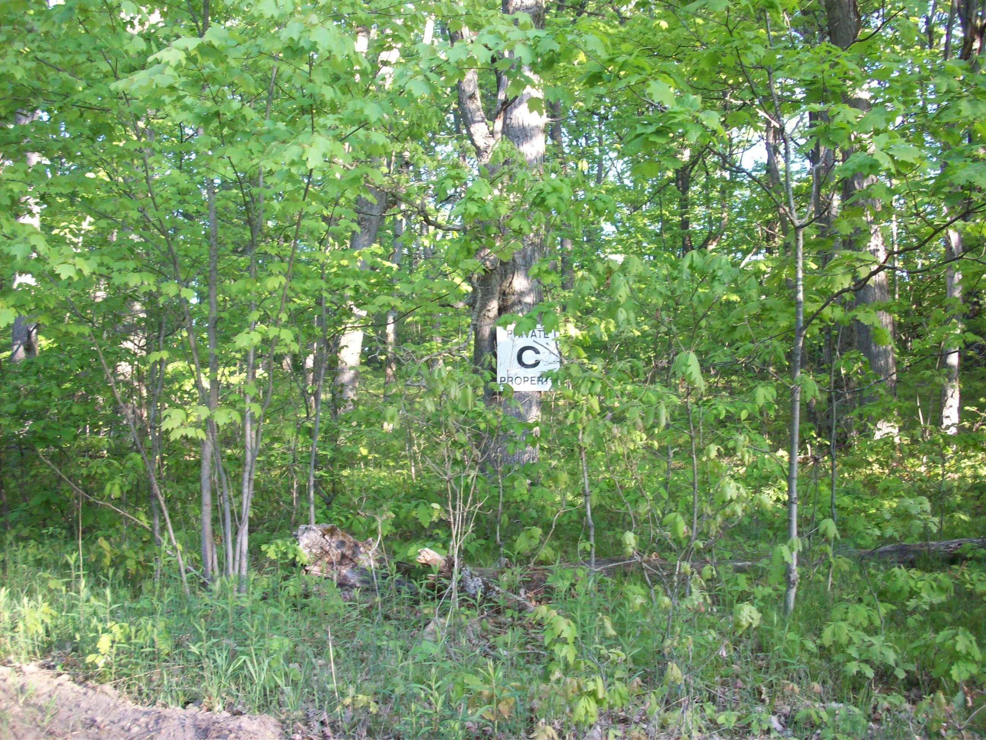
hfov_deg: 50.1
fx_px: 1054
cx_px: 493
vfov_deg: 38.7
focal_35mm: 37
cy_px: 370
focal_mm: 6.2
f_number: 2.8
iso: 160
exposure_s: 1/81.7
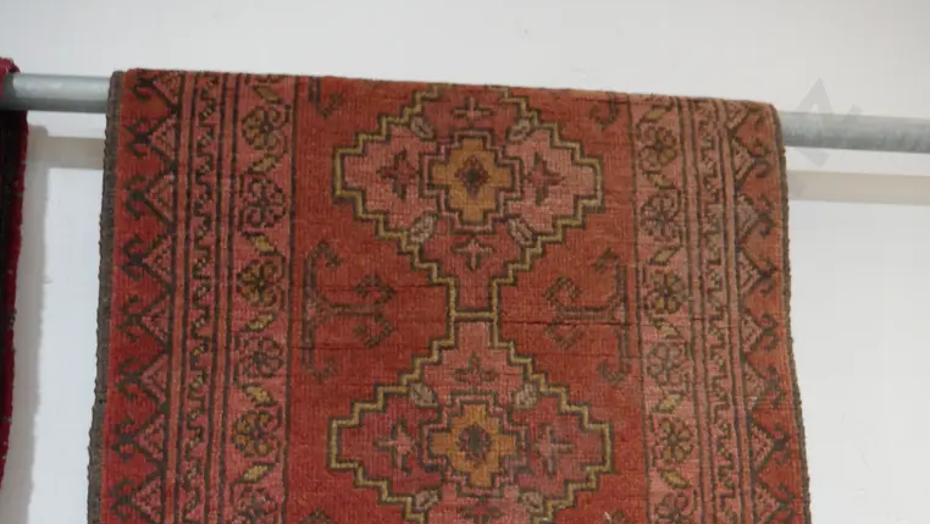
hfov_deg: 49.4
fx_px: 1011
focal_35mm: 41
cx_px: 464
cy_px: 595
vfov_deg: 26.4
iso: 1600
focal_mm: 14
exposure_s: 1/60
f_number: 3.5
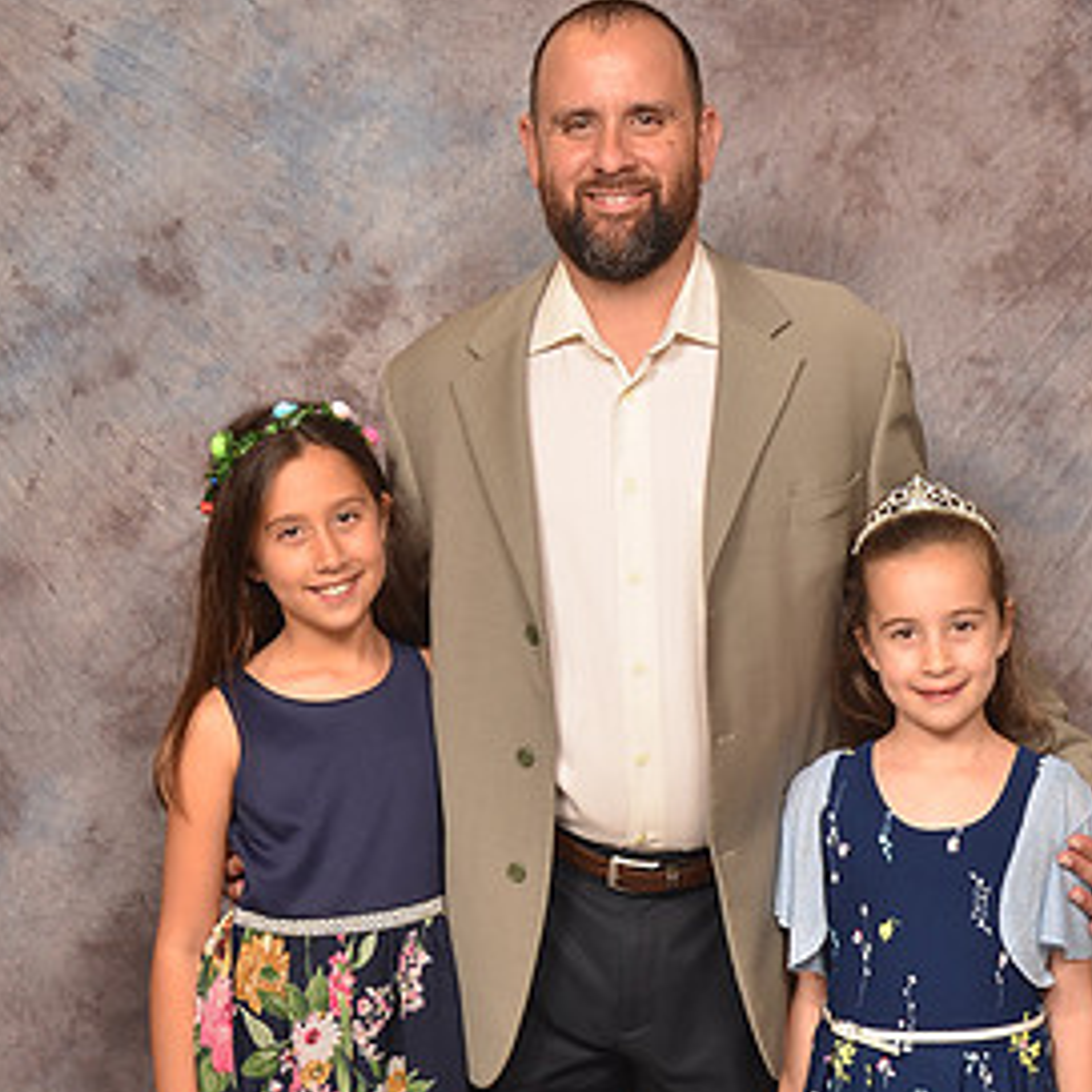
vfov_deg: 26.1
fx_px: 2320
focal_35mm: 65
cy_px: 839
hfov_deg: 26.5
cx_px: 618
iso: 200
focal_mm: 24
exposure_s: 1/60
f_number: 5.6
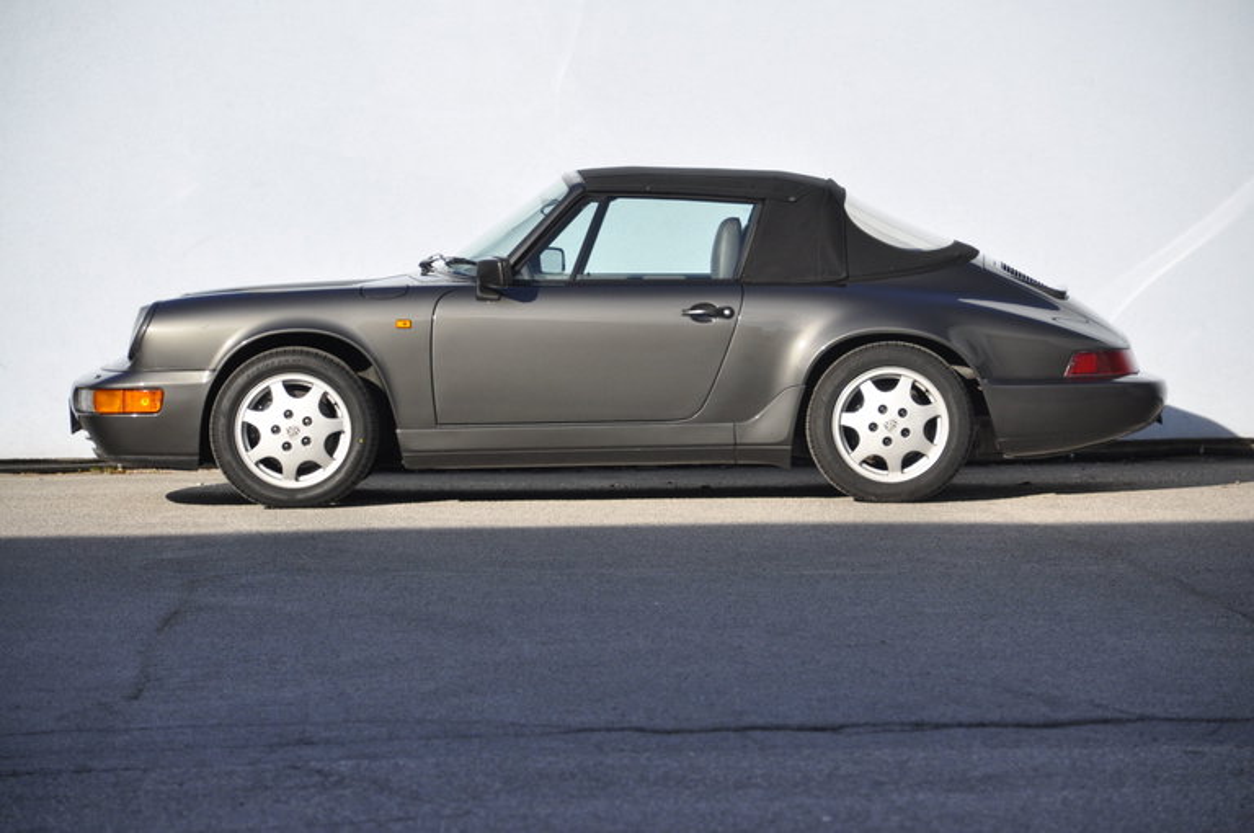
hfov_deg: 11.8
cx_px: 627
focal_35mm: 174
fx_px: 6053
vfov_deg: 7.9
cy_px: 416
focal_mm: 116
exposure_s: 1/640
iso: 500
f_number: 6.3
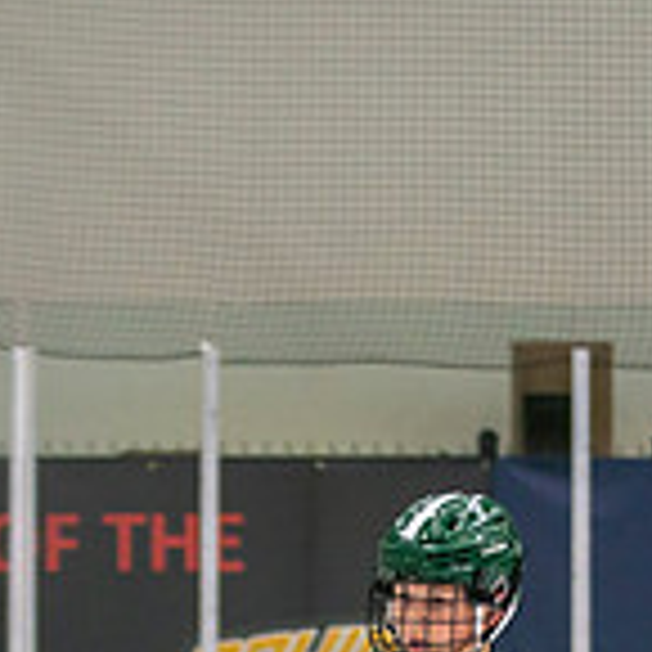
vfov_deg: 4.7
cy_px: 1081
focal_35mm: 370
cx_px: 355
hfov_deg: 4.7
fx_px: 7885
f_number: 2.8
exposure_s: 1/640
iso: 1250
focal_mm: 85
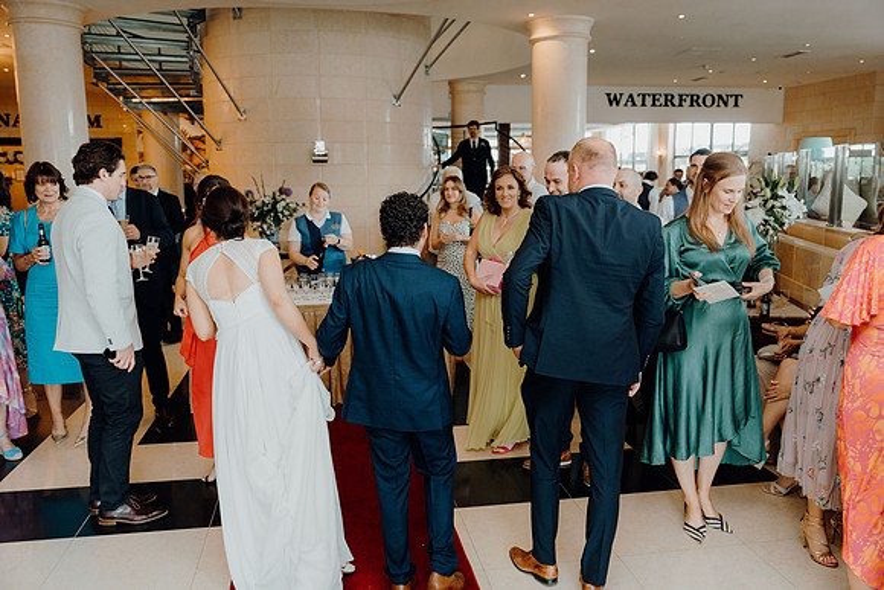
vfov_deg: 43.6
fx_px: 737
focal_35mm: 30
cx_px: 442
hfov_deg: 61.9
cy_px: 295
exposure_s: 1/250
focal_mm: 30
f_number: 2.8
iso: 1250
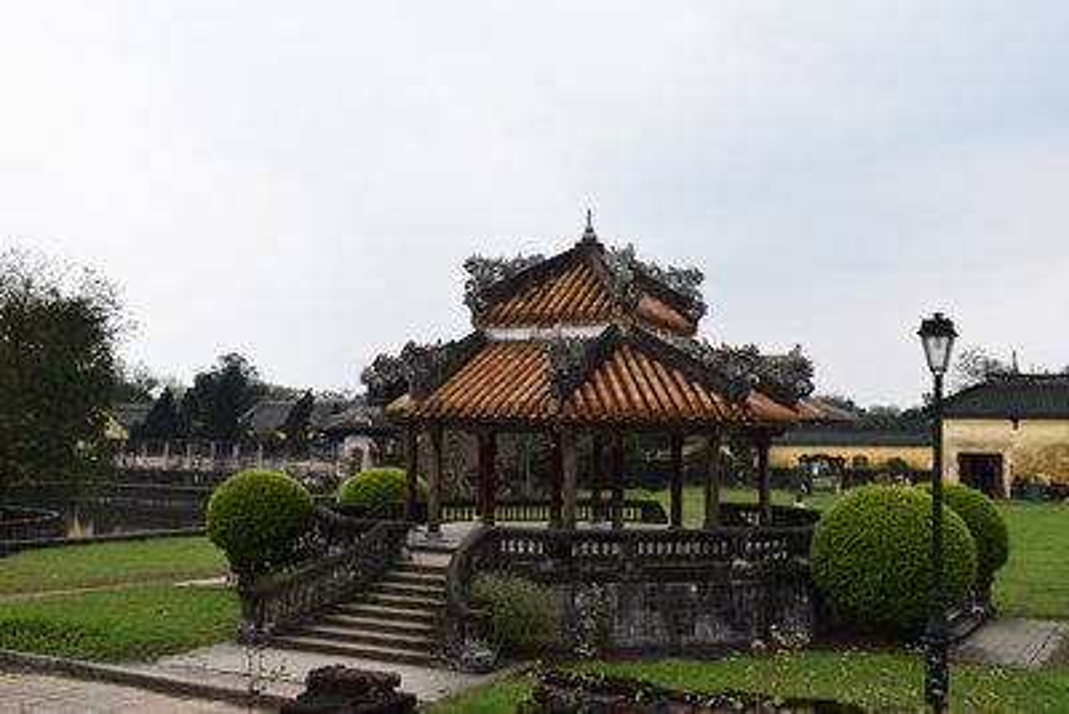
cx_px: 534
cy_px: 357
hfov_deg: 49.5
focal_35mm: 39
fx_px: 1158
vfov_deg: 34.2
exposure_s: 1/320
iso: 400
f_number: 11
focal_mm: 26
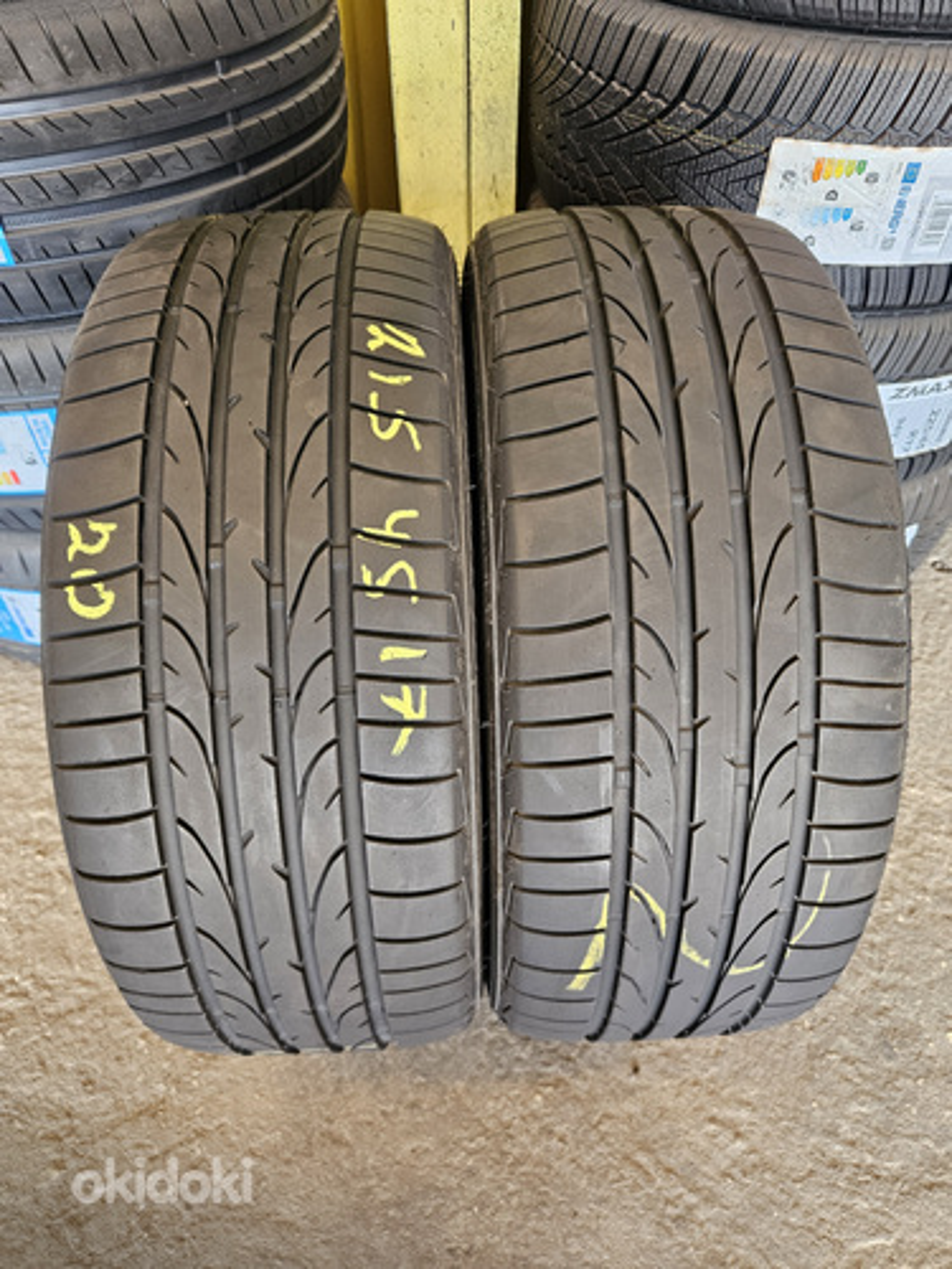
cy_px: 634
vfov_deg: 73.9
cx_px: 476
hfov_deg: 58.9
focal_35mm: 23
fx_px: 843
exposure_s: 1/100
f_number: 1.8
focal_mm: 5.4
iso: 400
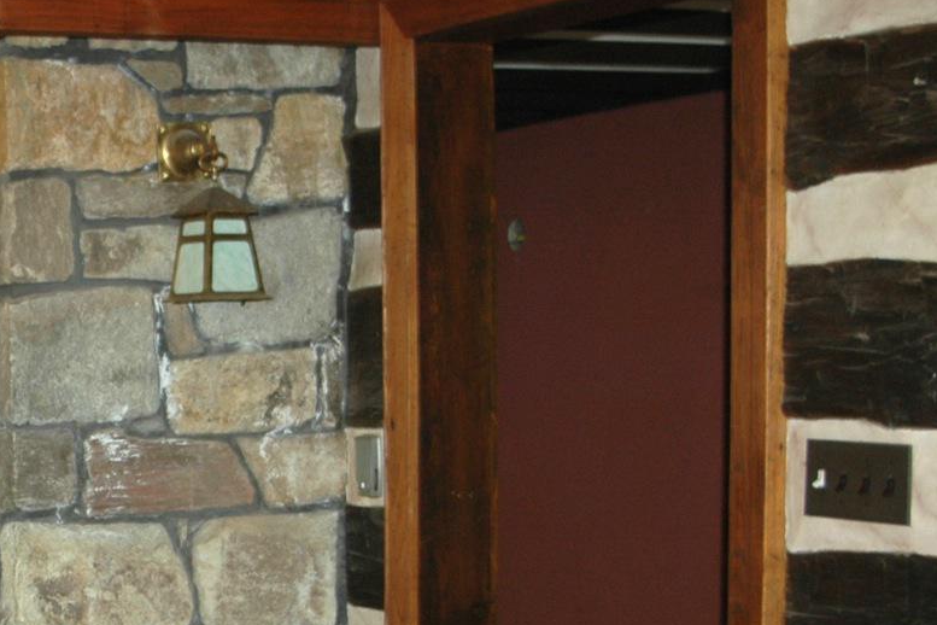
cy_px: 545
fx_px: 2056
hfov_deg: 24.0
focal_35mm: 79
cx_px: -100
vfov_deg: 17.1
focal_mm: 20
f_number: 3.5
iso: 200
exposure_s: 1/60
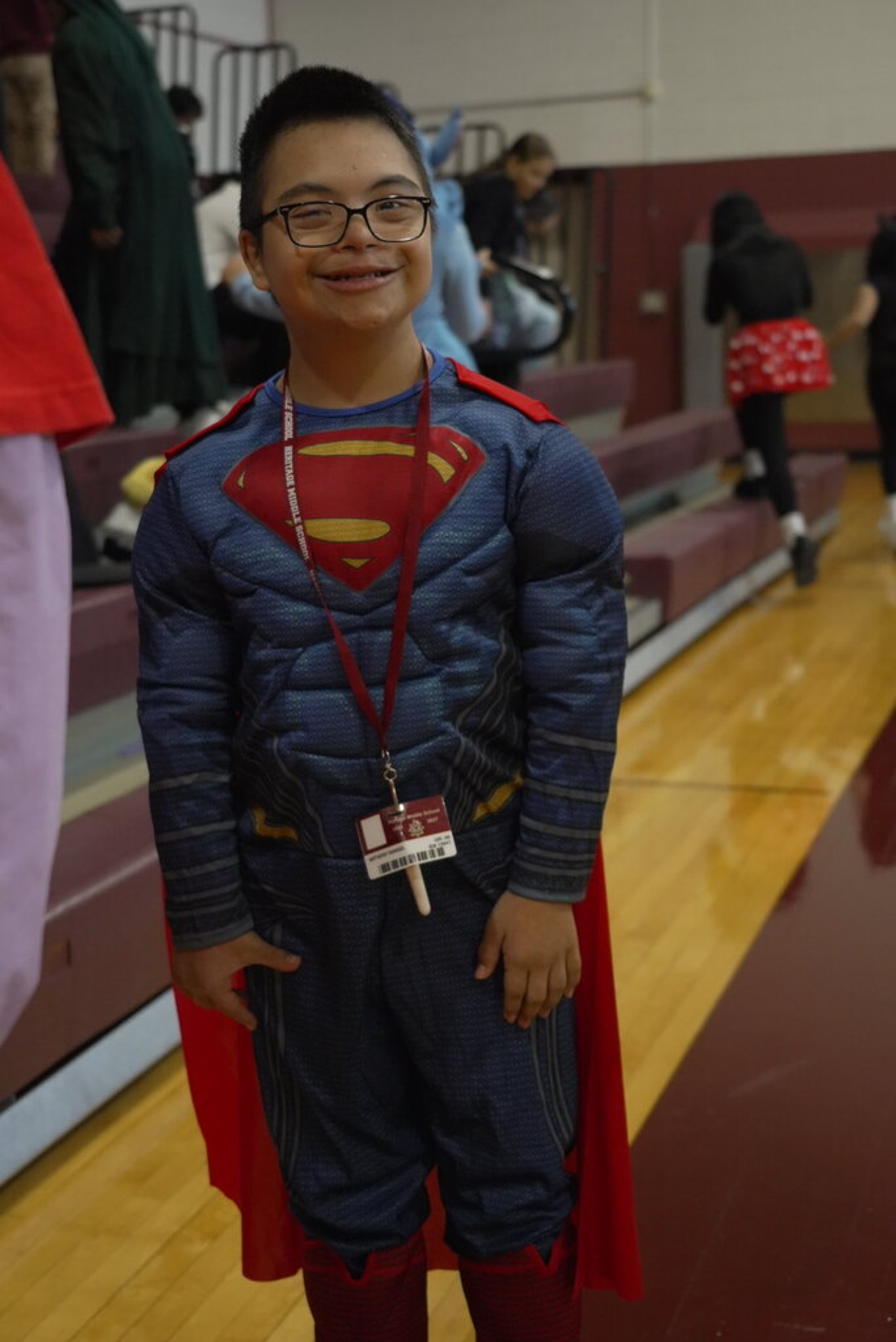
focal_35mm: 50
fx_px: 1864
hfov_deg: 27.0
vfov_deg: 39.6
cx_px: 448
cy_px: 671
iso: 5000
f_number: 4.5
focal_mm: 50
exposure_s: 1/200
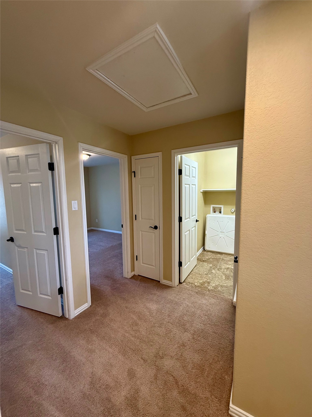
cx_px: 156
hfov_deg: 85.7
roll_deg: +0.6
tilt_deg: -3.6
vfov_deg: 102.1
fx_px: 168
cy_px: 208
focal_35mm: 14
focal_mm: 2.22
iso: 200
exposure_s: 1/60
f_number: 2.2
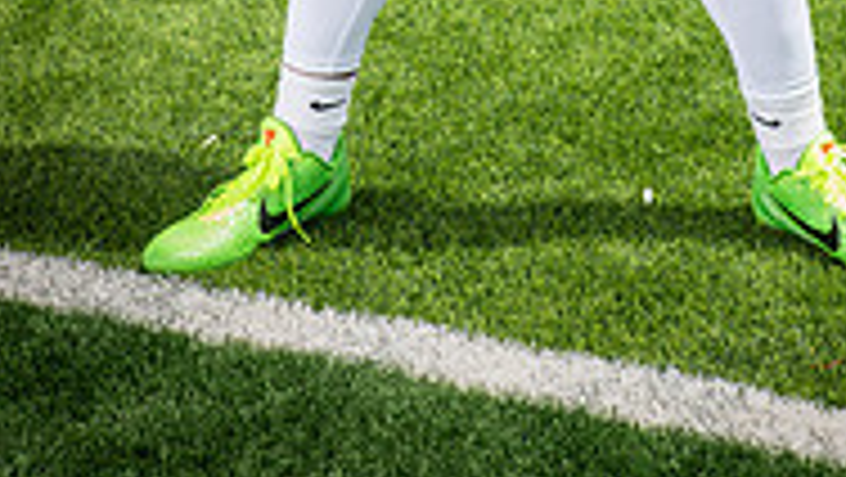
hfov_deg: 15.5
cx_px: 549
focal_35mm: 138
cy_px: -518
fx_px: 3097
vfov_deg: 8.3
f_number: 7.1
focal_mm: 55
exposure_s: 1/500
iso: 160
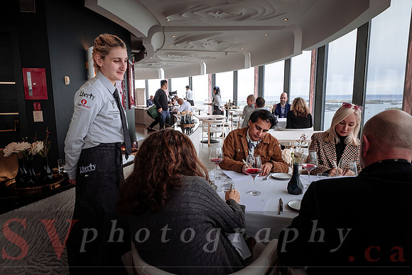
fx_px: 289
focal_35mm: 25
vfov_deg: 50.8
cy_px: 138
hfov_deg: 70.9
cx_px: 206
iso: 200
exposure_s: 1/200
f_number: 4.5
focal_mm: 16
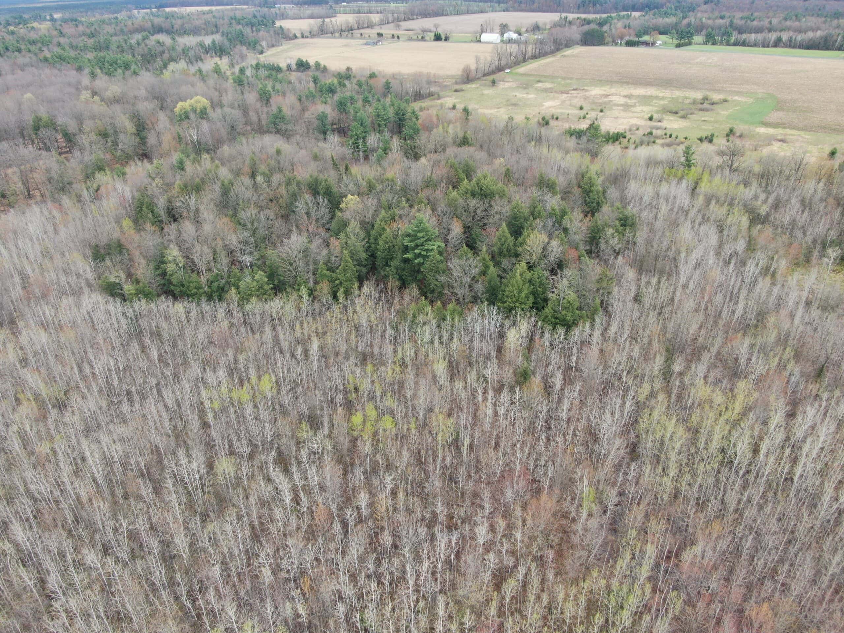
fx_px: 585
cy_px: 316
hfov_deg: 71.6
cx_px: 422
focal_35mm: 24
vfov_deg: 56.8
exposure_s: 1/160
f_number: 2.8
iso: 100
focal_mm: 4.39
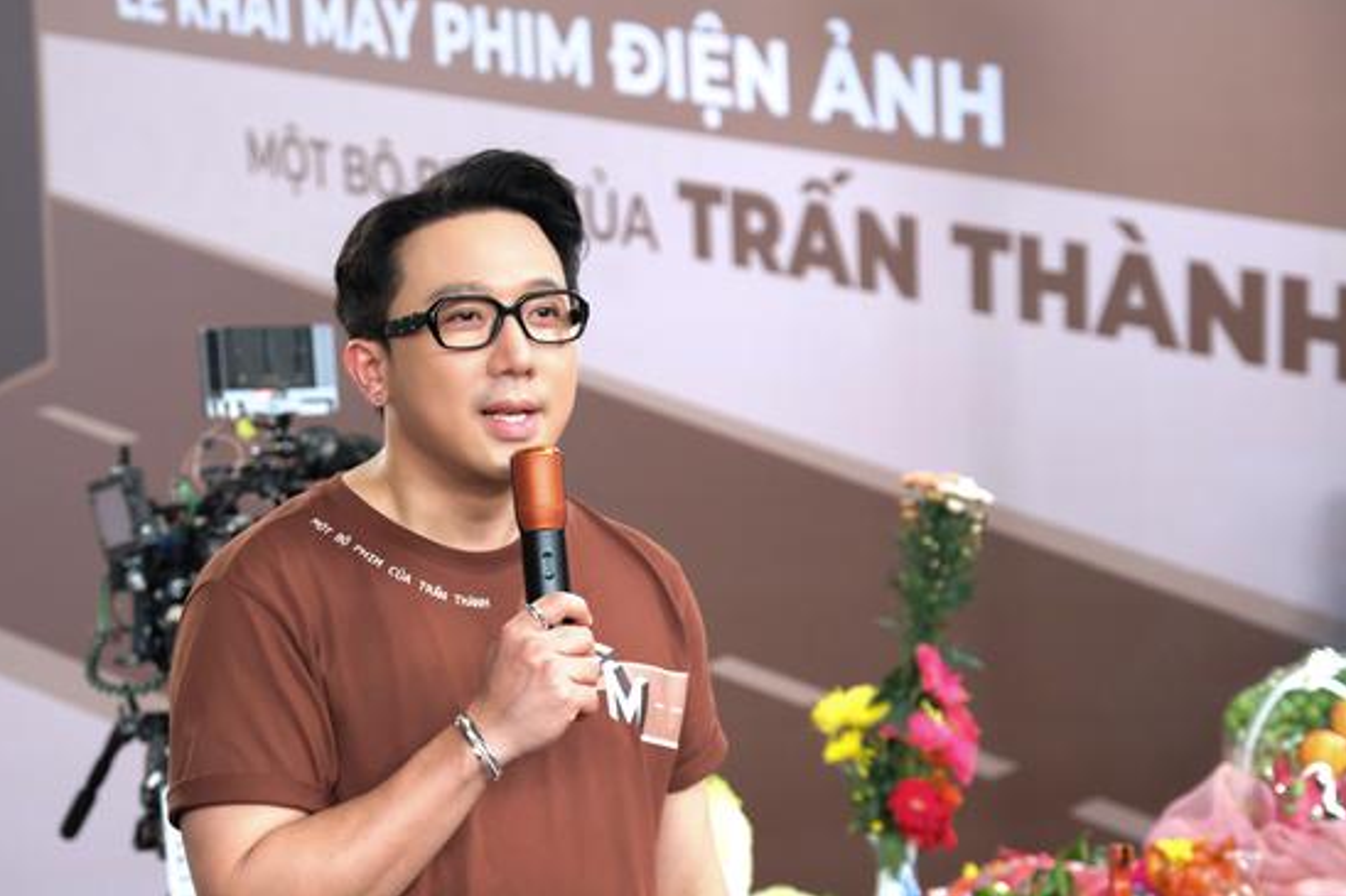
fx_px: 3625
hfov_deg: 21.0
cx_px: 604
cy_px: 480
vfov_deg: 14.1
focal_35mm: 97
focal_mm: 55
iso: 3200
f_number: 3.6
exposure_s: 1/500
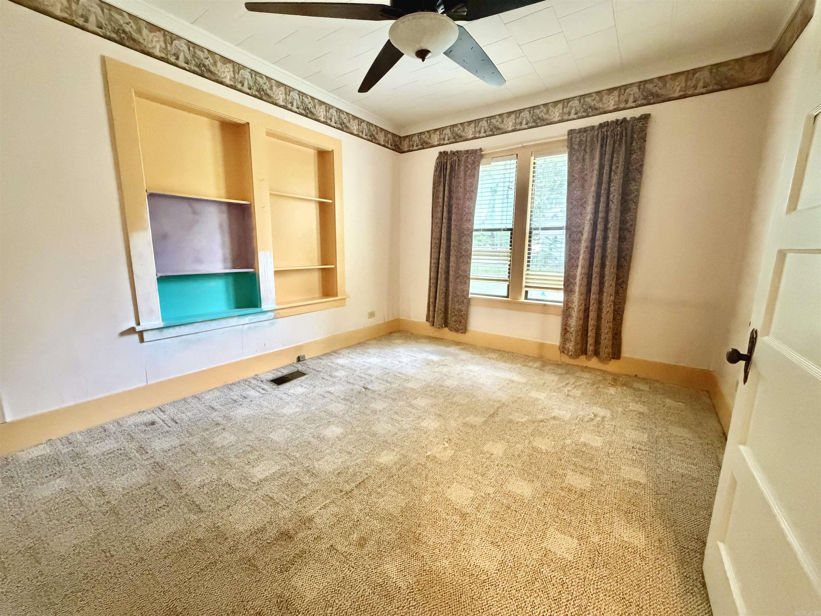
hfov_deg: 102.1
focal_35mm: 14
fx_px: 332
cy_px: 308
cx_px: 410
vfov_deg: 85.7
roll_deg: -0.4
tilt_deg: -10.4
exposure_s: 1/60
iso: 1000
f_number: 2.2
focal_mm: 2.22
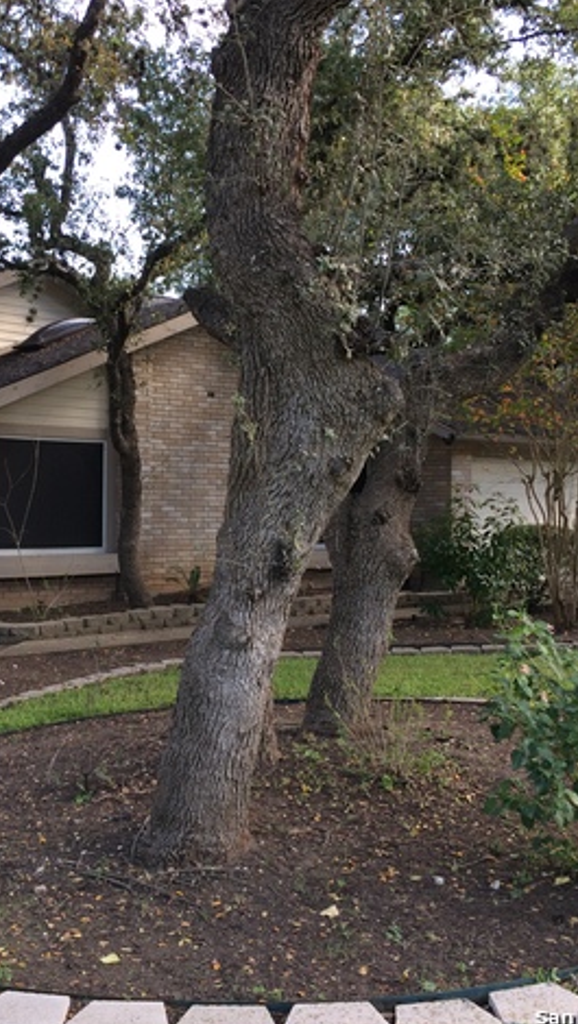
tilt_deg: -0.7
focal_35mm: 43
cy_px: 508
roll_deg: -0.5
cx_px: 185
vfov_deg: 47.3
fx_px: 1170
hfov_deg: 27.6
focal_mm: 4.15
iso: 50
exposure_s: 1/120
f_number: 2.2
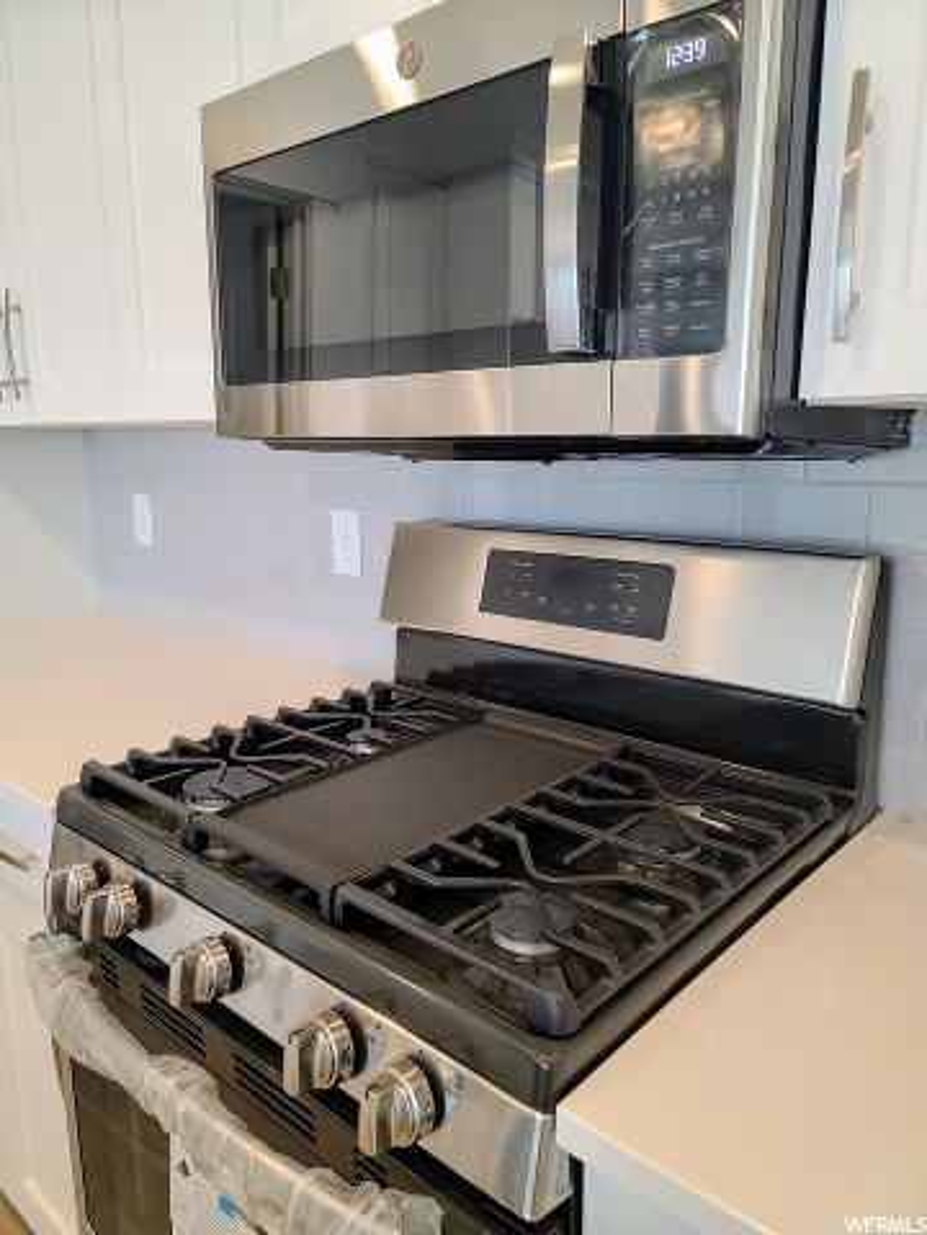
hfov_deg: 54.9
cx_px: 464
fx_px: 893
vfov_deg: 69.4
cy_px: 618
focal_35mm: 25
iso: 100
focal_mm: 7
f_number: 1.8
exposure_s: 1/59
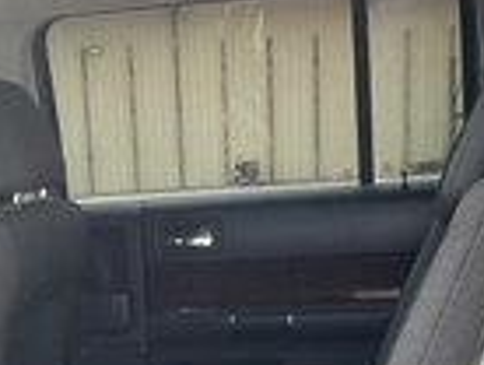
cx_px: 137
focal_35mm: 84
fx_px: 1177
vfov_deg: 16.9
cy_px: 439
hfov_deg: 23.1
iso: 16
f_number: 1.8
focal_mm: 3
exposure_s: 1/122
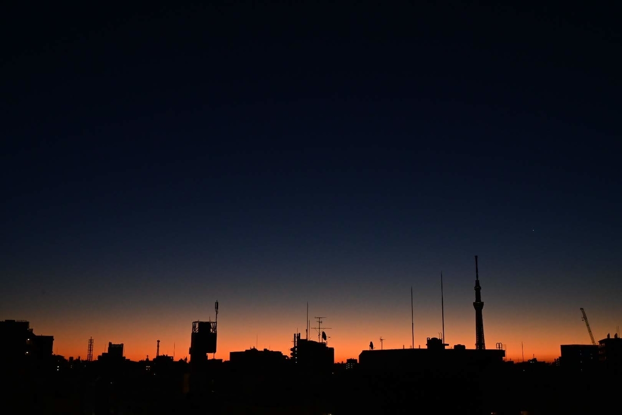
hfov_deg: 49.6
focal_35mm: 39
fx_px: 674
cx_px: 311
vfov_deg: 34.2
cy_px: 208
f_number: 14
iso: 6400
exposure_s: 1/30
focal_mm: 39
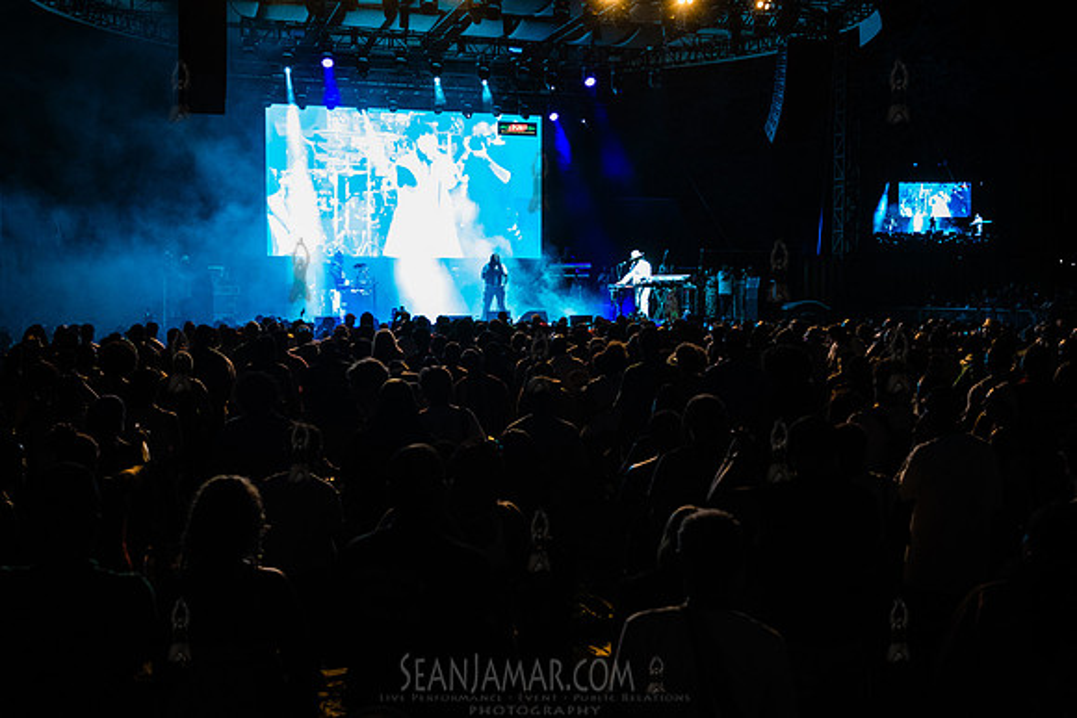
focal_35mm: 39
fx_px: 1157
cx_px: 538
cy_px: 359
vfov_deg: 34.5
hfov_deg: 49.9
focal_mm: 38
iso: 3200
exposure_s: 1/200
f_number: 4
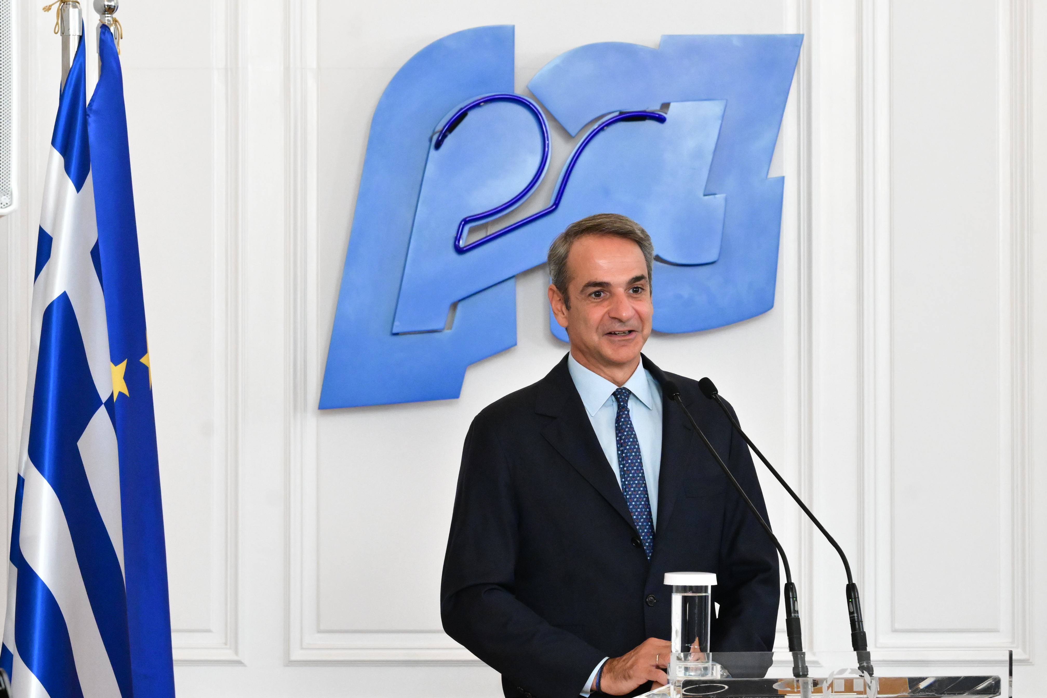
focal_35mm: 157
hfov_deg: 13.1
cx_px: 524
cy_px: 349
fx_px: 4566
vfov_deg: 8.7
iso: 8000
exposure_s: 1/500
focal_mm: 105
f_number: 7.1
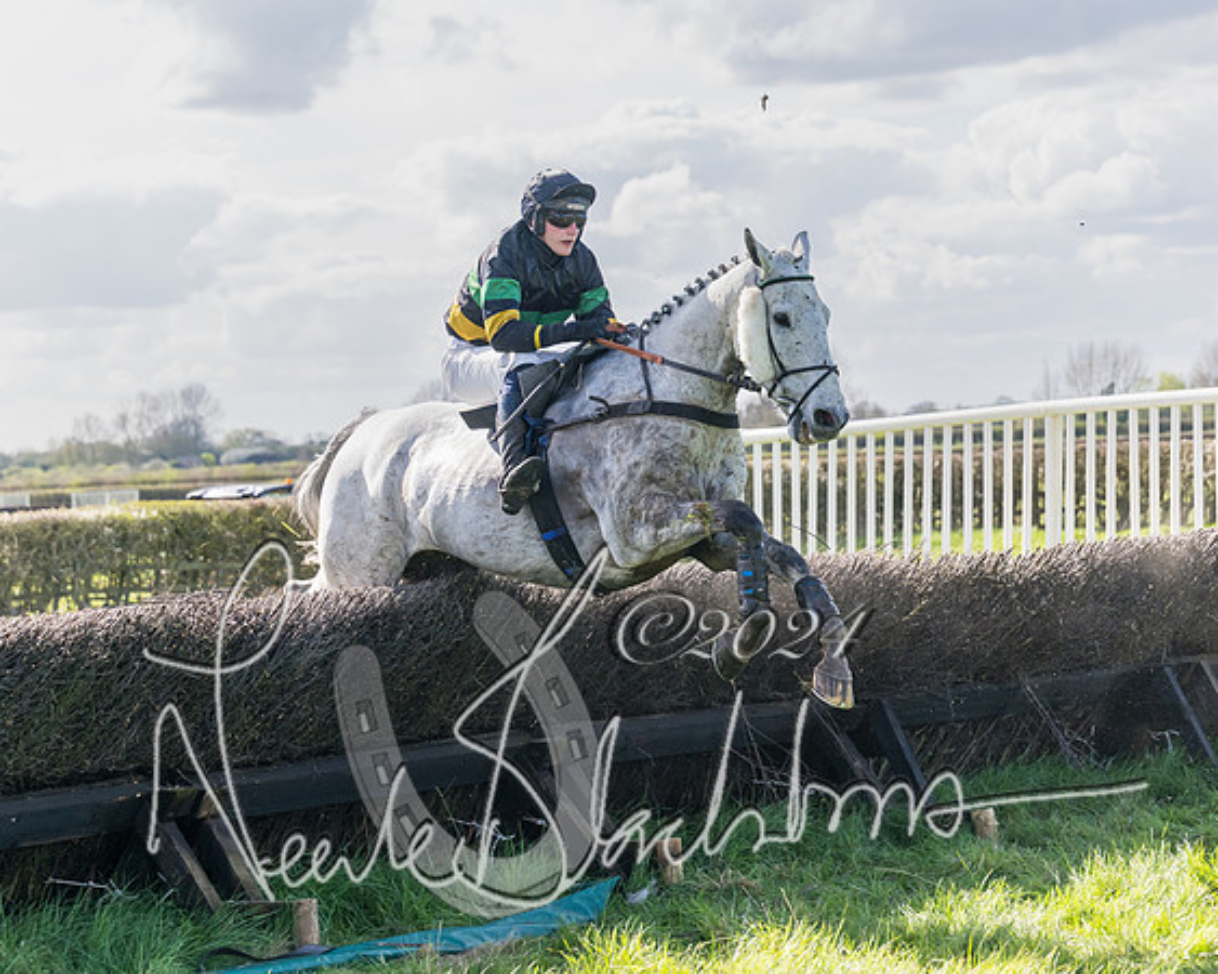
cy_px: 437
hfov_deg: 19.3
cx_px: 643
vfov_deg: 15.4
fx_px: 3589
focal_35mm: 100
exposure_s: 1/2000
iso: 400
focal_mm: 70
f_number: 4
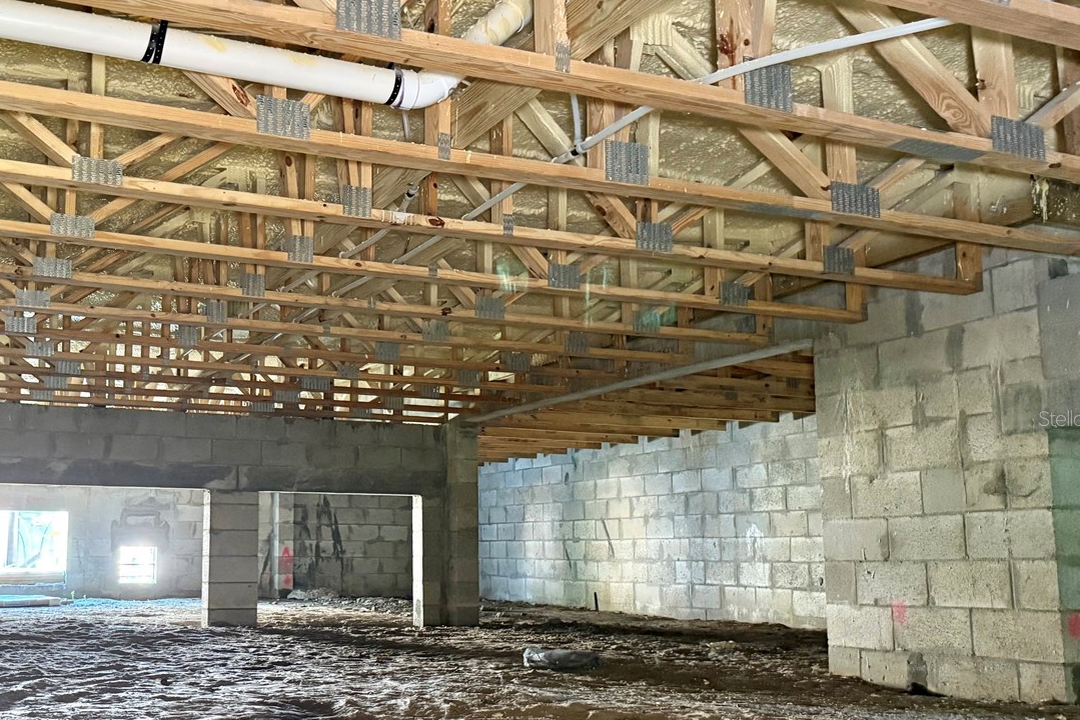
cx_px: 332
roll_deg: -0.6
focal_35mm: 37
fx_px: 1110
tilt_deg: +7.9
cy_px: 418
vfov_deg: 35.9
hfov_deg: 50.6
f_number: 1.78
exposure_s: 1/40
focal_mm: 6.76
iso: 1000
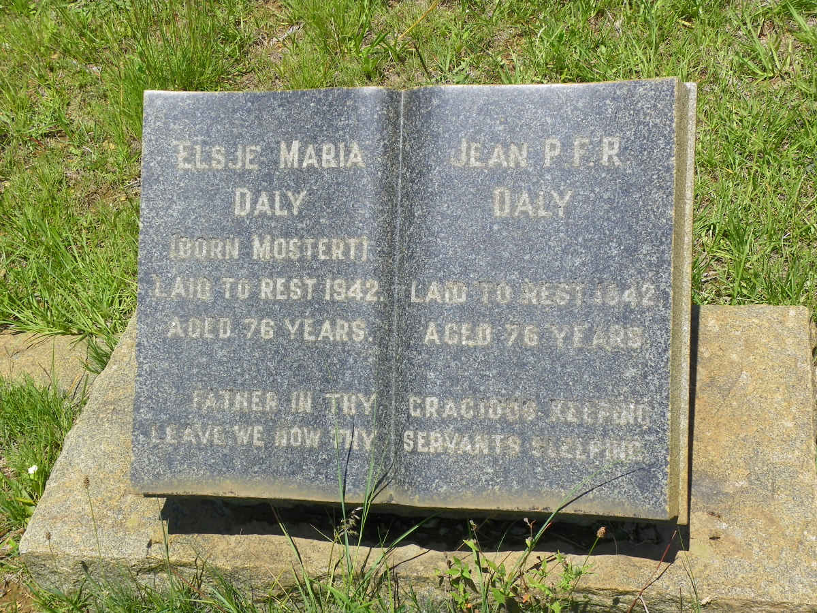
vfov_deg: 26.1
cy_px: 306
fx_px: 1322
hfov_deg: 34.3
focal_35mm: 56
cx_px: 408
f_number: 5
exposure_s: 1/320
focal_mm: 9.9
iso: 64
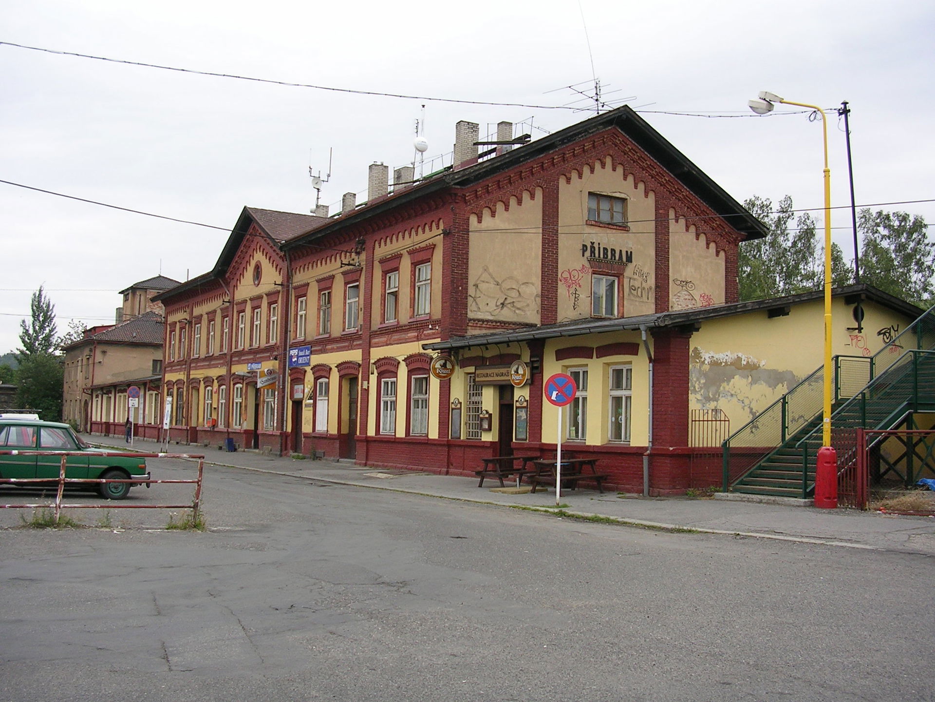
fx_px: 1026
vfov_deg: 37.7
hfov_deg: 49.0
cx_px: 468
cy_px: 351
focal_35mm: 38
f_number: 2.8
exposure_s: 1/286
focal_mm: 5.8
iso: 50
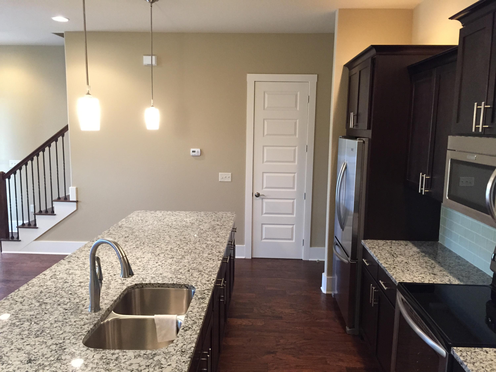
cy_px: 186
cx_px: 248
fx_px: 416
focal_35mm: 29
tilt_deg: -9.6
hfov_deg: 61.7
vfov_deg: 48.2
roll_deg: -0.9
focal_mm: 4.15
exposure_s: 1/30
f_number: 2.2
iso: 200
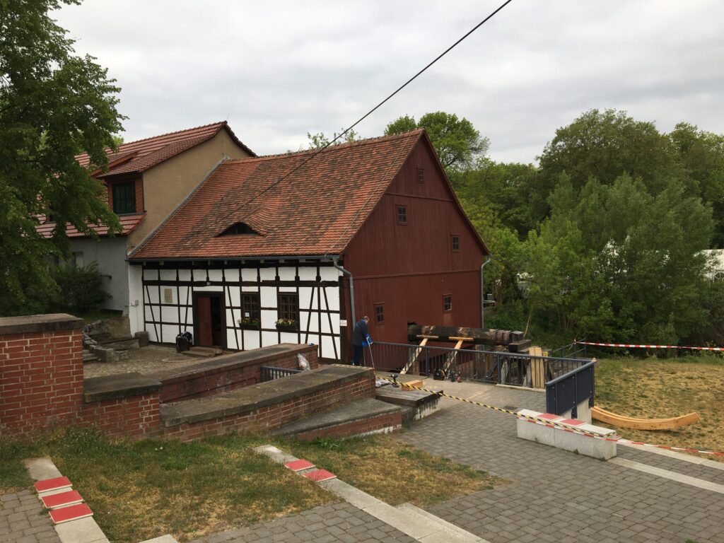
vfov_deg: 48.2
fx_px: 607
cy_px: 272
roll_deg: +2.3
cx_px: 362
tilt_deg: -1.7
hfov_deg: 61.7
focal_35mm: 29
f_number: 2.2
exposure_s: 1/509
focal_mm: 4.15
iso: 25
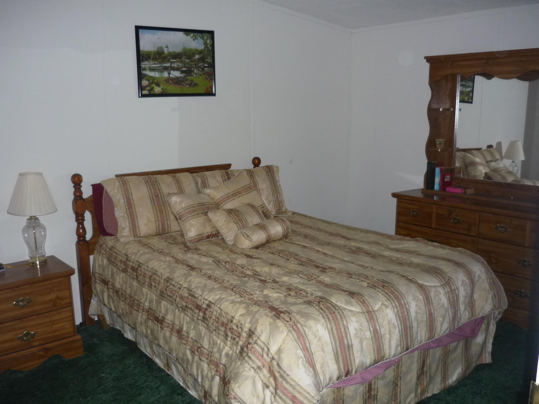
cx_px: 270
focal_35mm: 33
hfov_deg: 55.4
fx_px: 514
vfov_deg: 42.9
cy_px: 202
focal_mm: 5.5
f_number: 2.8
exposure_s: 1/30
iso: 200
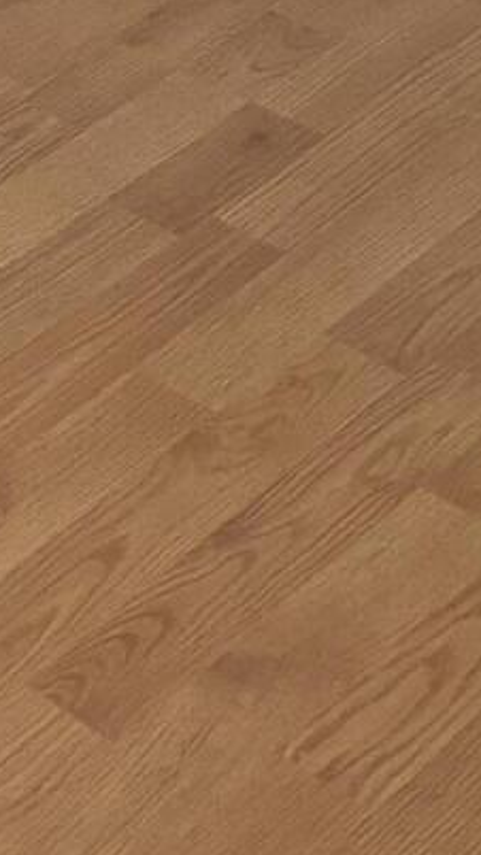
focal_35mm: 141
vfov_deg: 12.7
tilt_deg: -9.6
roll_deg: +2.2
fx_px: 3198
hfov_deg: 7.9
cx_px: -730
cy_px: -1012
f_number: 1.6
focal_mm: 5.96
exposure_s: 1/60
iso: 320
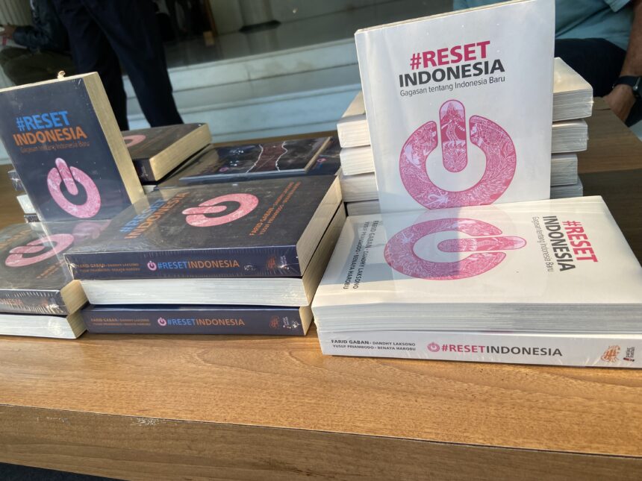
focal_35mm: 26
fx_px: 482
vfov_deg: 53.1
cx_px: 321
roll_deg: +11.7
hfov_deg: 67.3
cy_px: 240
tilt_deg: -26.7
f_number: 1.8
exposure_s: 1/324
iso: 32
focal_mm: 4.25
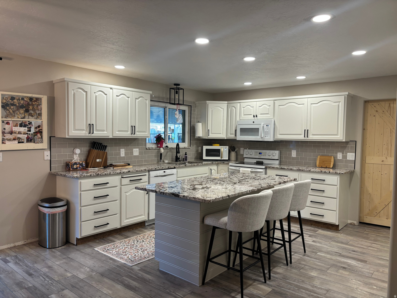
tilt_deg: -3.5
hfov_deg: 67.3
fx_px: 298
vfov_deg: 53.1
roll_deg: -1.4
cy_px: 149
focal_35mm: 26
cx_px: 198
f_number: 1.6
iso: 64
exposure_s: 1/60
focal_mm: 5.96
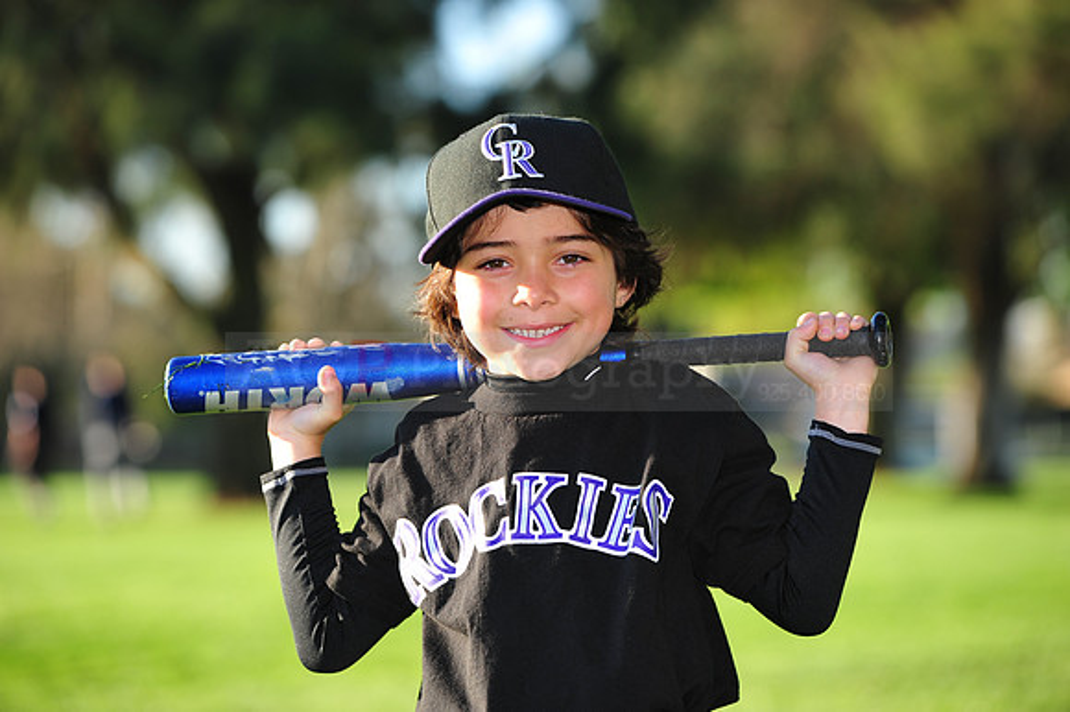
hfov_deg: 15.2
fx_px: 4010
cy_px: 356
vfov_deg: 10.1
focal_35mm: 135
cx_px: 535
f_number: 4.5
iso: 200
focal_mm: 135
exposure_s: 1/400
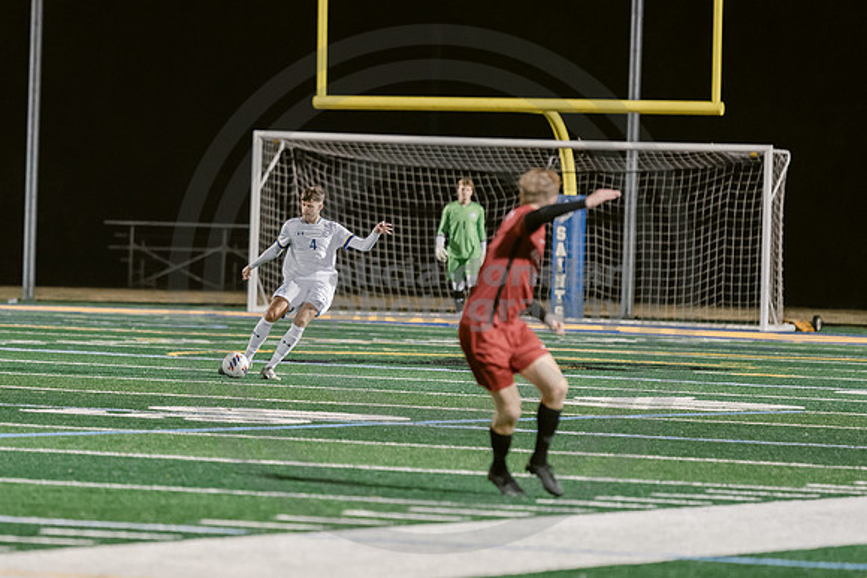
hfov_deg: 6.0
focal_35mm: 342
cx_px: 303
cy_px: 242
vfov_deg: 4.0
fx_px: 8248
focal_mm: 200
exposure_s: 1/500
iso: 2500
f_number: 2.8
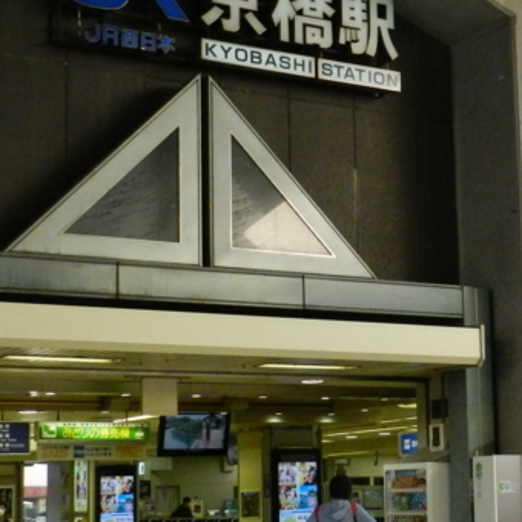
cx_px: 404
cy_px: 276
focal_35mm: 79
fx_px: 1348
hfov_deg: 21.7
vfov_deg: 21.9
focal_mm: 6.7
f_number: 4
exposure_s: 1/320
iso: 800
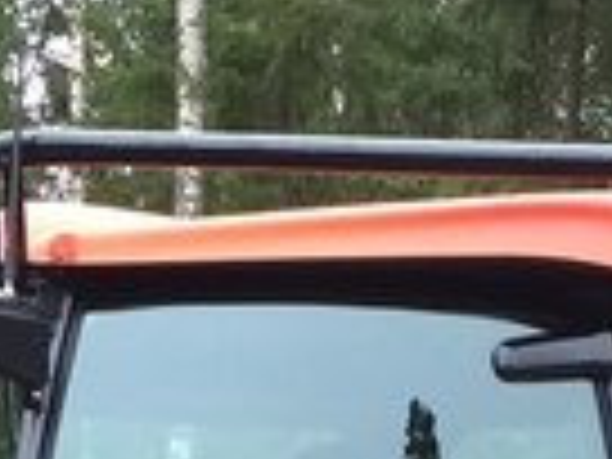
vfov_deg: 8.1
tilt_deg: -7.2
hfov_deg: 11.6
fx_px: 3006
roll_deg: -0.7
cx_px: 423
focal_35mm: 170
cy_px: 1089
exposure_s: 1/30
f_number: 2.2
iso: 32
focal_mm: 4.15
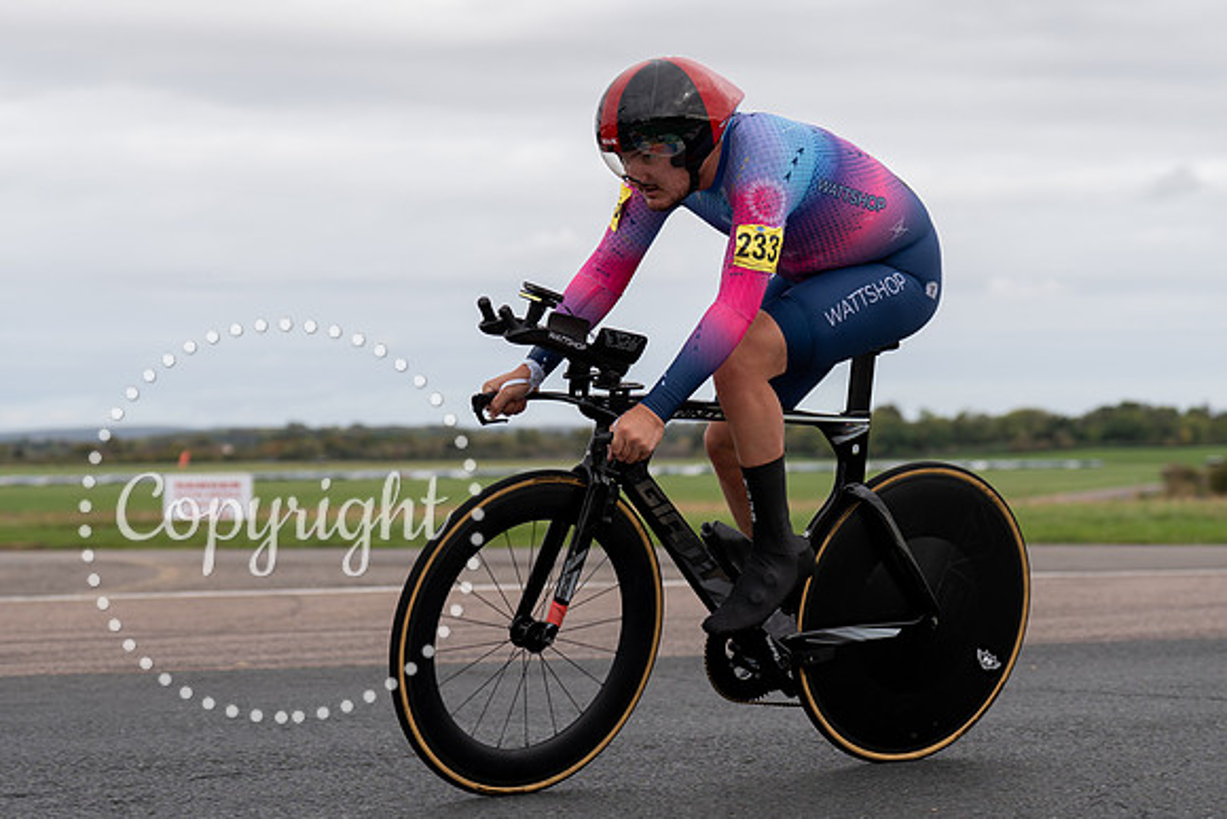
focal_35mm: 90
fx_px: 3082
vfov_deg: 15.1
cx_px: 627
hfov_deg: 22.5
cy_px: 337
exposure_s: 1/1000
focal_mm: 70
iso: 125
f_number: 3.5
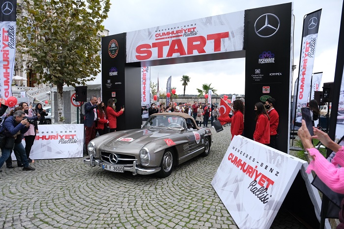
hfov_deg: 73.8
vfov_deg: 53.1
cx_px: 172
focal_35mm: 24
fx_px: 229
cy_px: 114
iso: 800
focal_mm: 16
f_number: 3.6
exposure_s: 1/800
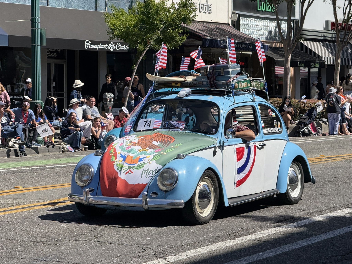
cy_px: 132
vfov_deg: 12.3
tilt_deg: -2.2
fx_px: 1220
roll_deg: +0.2
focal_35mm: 120
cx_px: 176
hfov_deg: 16.4
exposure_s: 1/1294
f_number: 2.8
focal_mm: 15.66
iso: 50
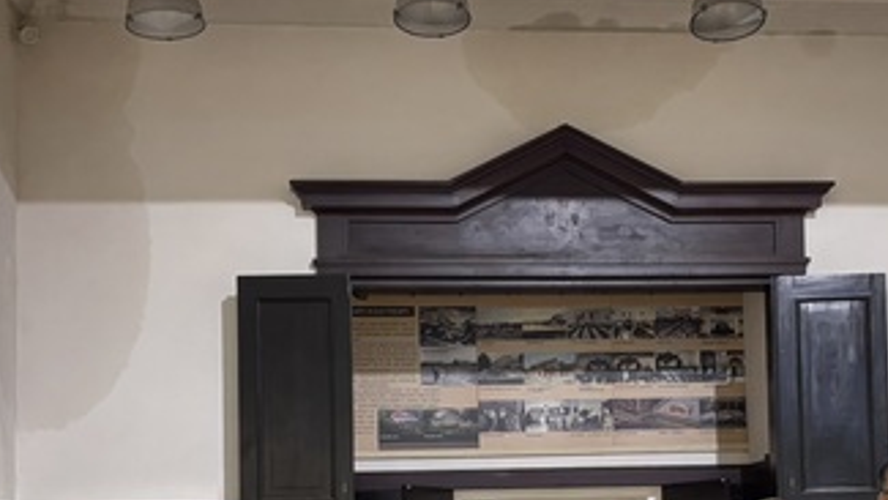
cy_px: 455
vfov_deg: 19.4
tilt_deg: +3.7
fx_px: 1437
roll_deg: +0.4
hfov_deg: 34.1
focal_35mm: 61
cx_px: 563
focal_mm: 5.96
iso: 250
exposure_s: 1/60
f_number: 1.6
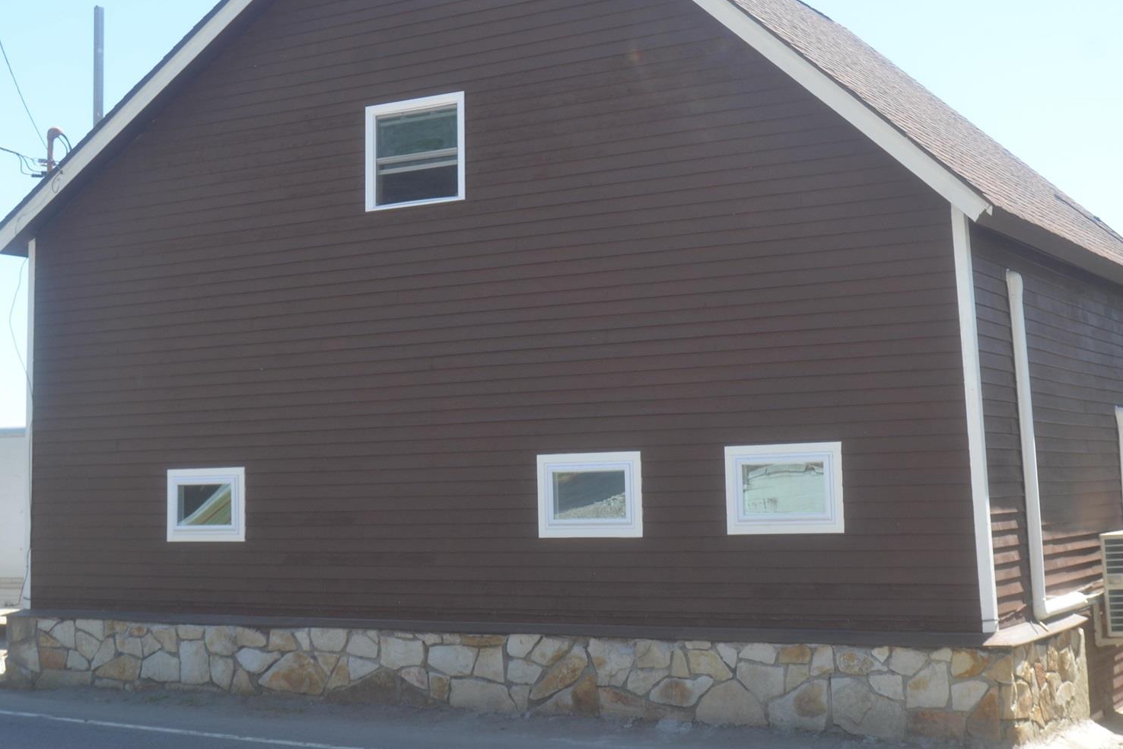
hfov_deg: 36.8
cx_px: 632
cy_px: 332
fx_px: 1684
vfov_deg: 25.0
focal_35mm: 54
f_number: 7.1
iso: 200
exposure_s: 1/200
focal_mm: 26
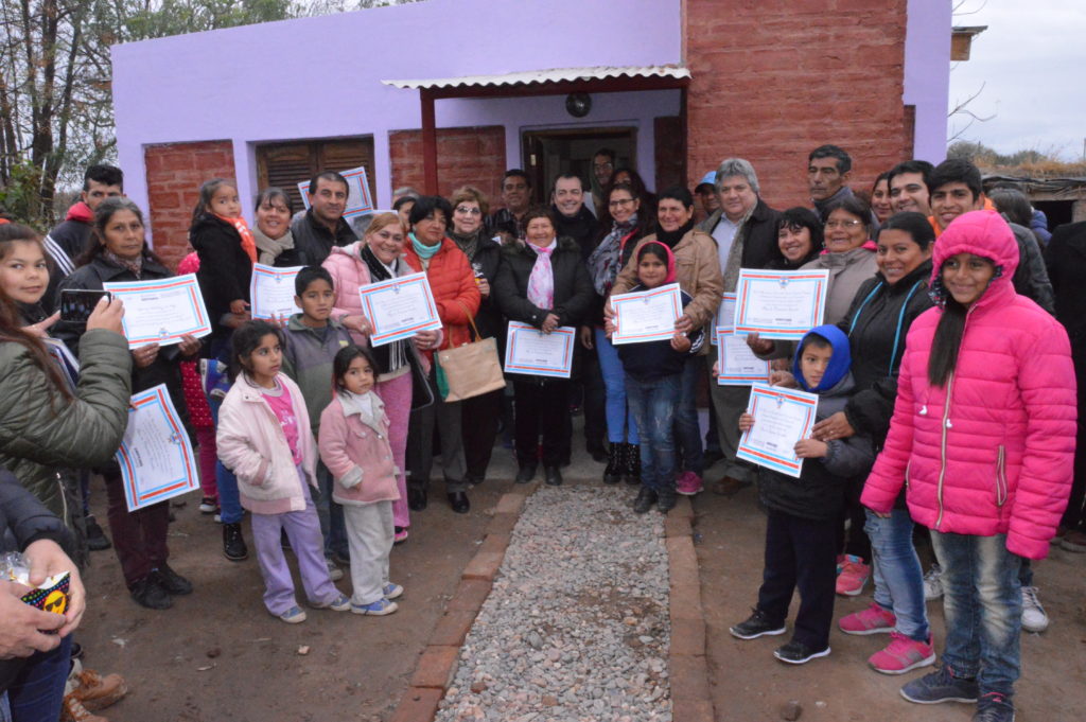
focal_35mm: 27
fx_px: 814
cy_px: 361
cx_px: 543
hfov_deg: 67.4
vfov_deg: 47.9
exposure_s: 1/200
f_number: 20
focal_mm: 18
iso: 6400
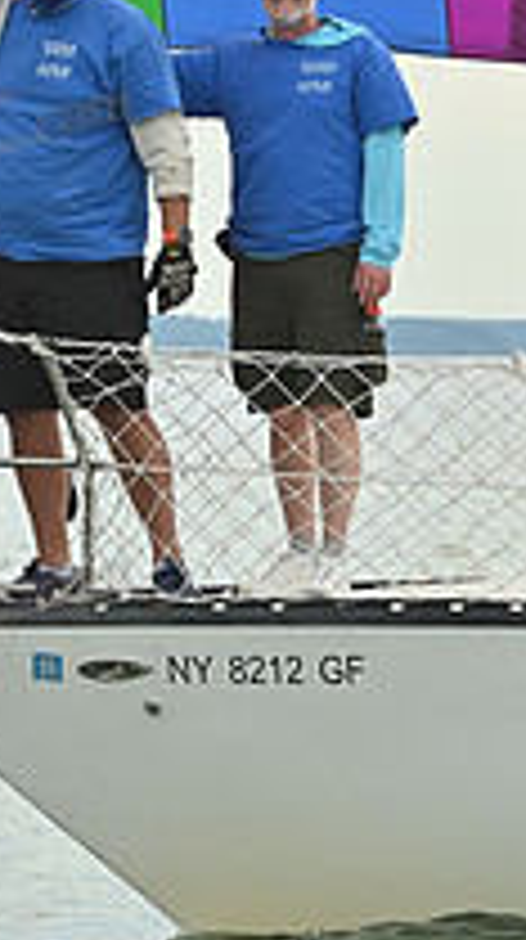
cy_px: 342
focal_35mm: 291
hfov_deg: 4.2
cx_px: 366
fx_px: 7242
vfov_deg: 7.4
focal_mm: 100
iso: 320
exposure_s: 1/1250
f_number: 7.1
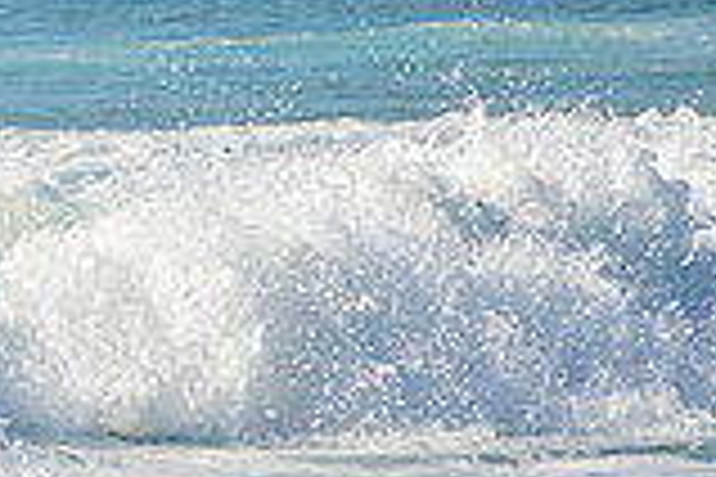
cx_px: -513
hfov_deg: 0.9
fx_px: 43633
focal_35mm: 2194
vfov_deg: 0.6
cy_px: 182
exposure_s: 1/1250
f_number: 5.6
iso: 200
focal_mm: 400
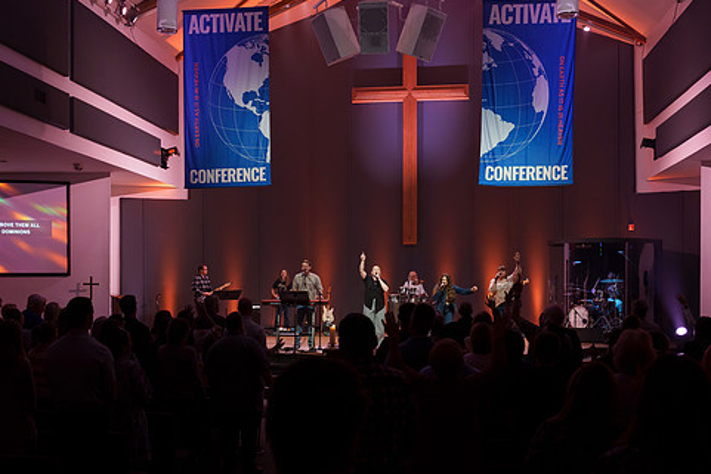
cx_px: 333
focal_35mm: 45
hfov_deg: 43.6
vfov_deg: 29.8
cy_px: 292
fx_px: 889
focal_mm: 35
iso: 1000
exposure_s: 1/60
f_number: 4
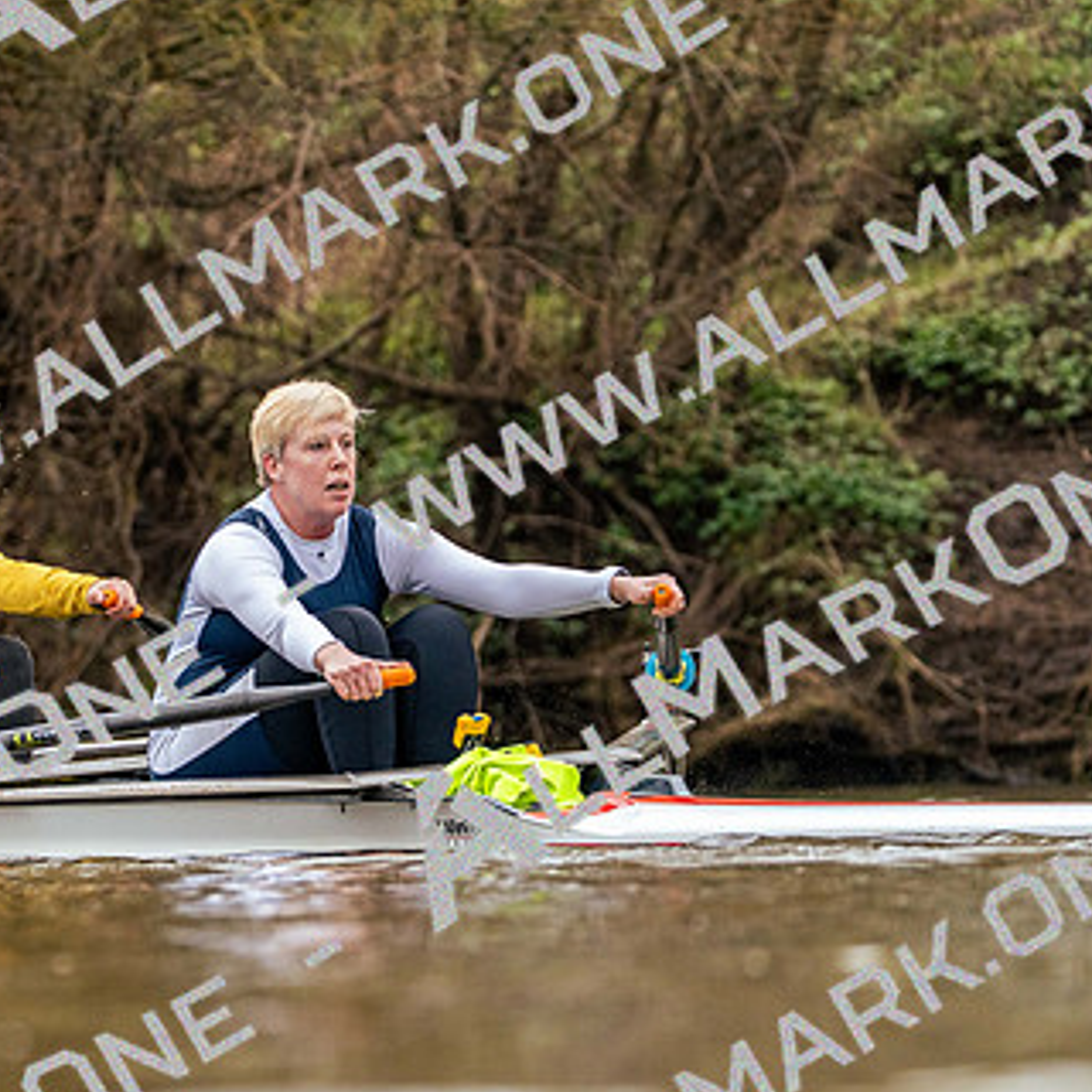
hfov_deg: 3.1
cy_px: 609
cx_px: 123
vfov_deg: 3.1
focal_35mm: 571
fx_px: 20379
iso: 2500
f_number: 6.3
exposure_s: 1/2000
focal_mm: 371
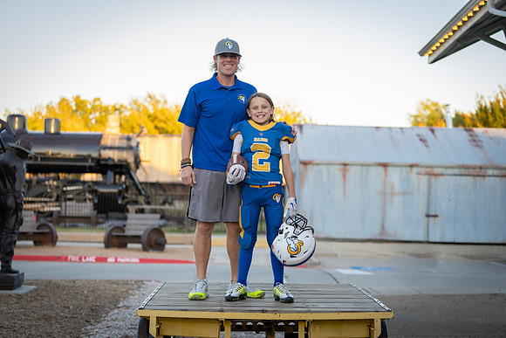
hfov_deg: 28.8
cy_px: 169
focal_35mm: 70
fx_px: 984
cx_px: 253
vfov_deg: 19.5
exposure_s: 1/320
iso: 320
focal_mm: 70
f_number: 2.8
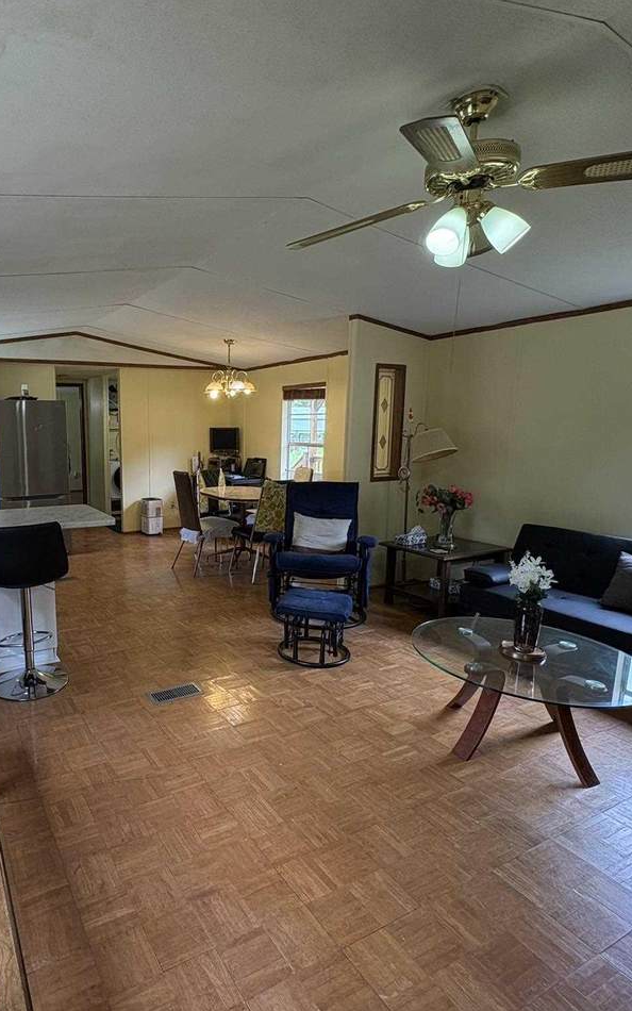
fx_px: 551
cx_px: 174
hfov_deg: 57.3
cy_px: 510
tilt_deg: -8.3
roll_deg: +0.2
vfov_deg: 85.1
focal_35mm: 20
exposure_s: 1/120
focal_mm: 2.22
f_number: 2.2
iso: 200
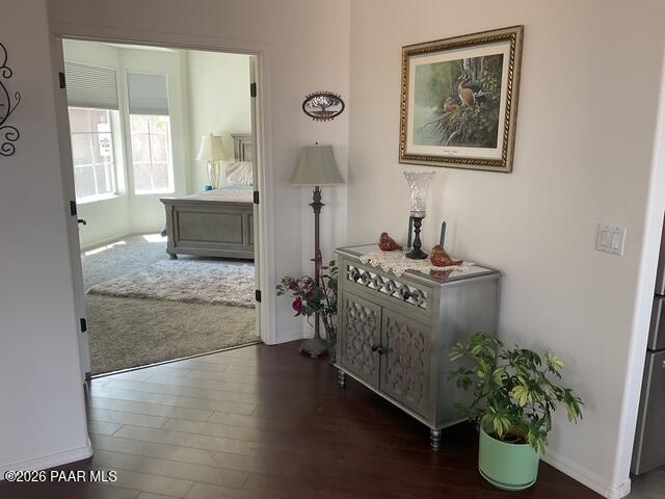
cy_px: 250
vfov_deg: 48.2
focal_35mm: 29
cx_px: 332
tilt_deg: -11.7
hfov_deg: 61.7
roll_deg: -0.2
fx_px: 557
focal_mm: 3
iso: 40
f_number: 1.8
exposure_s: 1/60
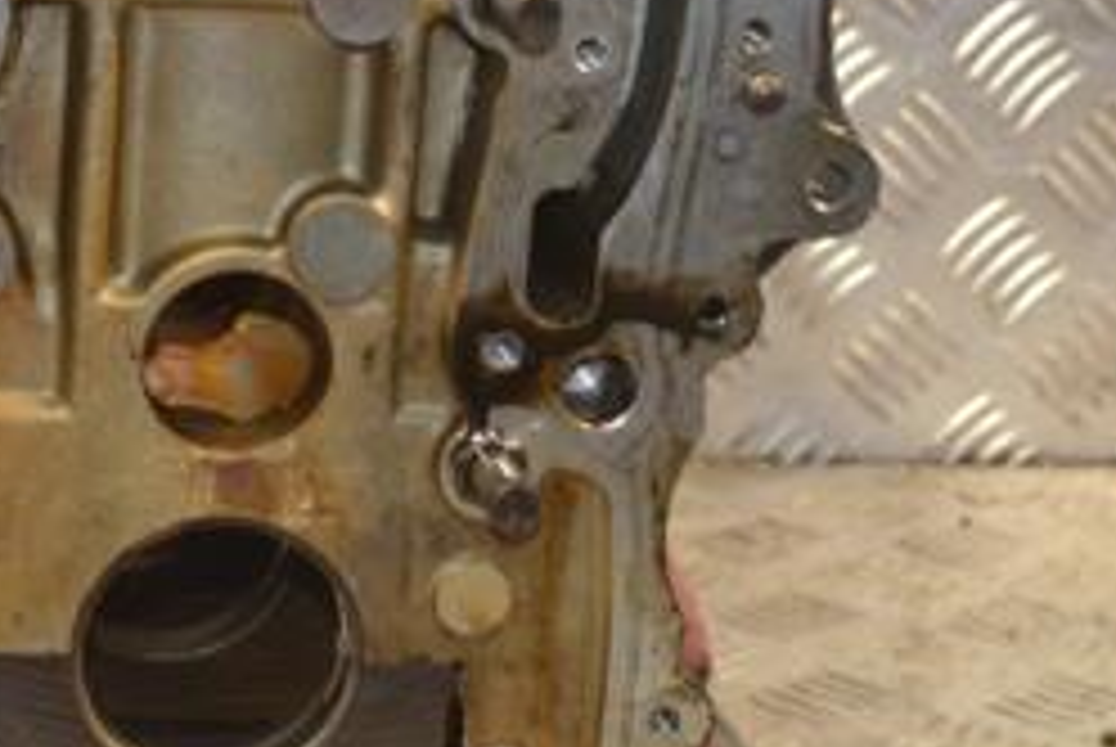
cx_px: 90
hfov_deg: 17.3
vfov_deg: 11.8
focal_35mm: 116
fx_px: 3600
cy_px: 252
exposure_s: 1/60
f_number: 4.8
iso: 500
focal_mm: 32
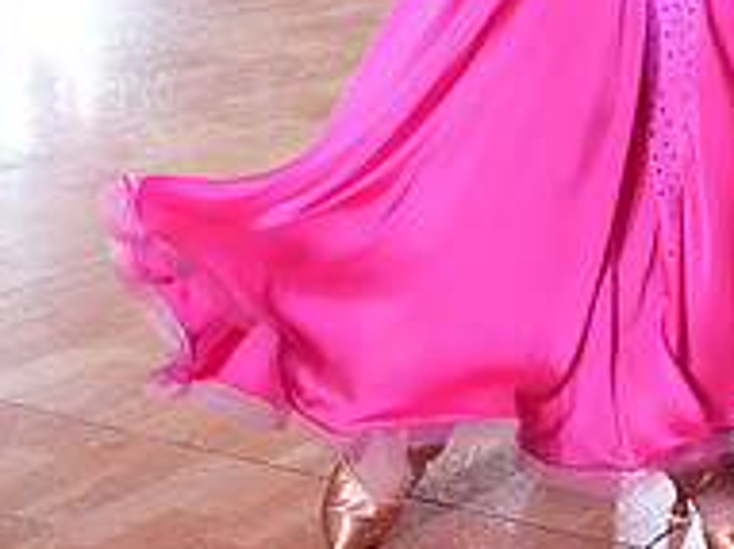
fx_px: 2225
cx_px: 705
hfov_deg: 18.3
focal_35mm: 105
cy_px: -223
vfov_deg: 13.4
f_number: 5
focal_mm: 36
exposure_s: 1/320
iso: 5000
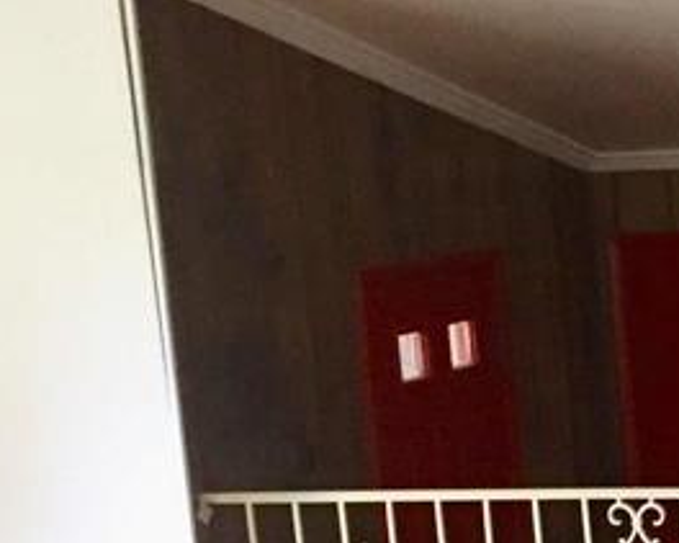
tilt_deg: -10.1
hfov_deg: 15.6
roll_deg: +0.3
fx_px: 2210
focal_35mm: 110
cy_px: 651
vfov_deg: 13.6
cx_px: 1129
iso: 200
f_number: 2.2
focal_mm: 4.15
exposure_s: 1/30
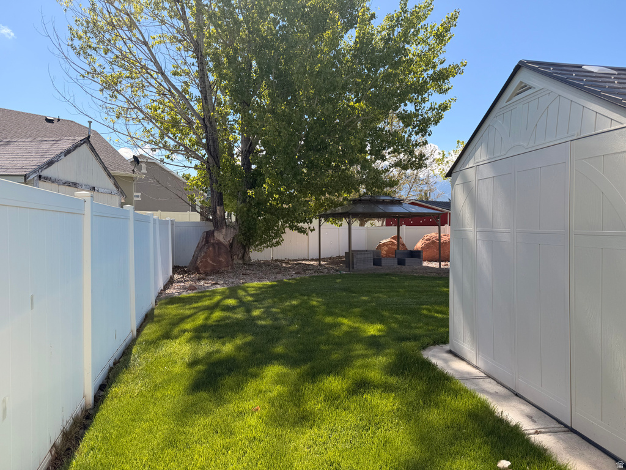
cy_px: 235
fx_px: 434
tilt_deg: -2.0
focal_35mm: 24
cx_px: 313
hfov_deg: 71.6
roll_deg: -0.3
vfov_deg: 56.8
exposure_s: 1/2907
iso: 80
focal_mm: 6.76
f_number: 1.78
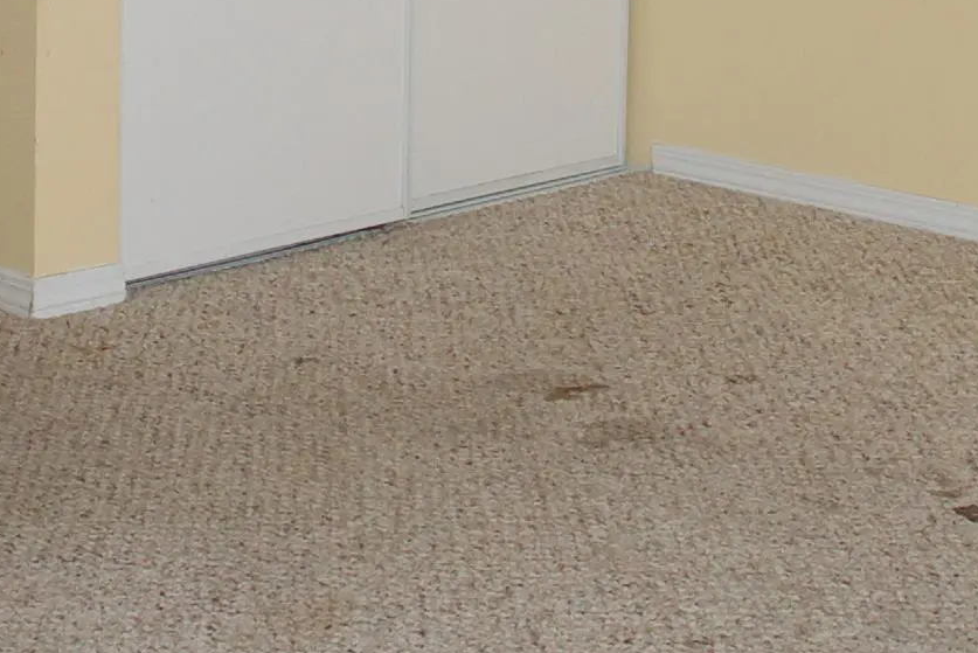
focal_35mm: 97
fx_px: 2636
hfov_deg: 20.8
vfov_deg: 13.1
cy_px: -405
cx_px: 216
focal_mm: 18
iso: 800
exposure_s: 1/180
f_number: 9.5
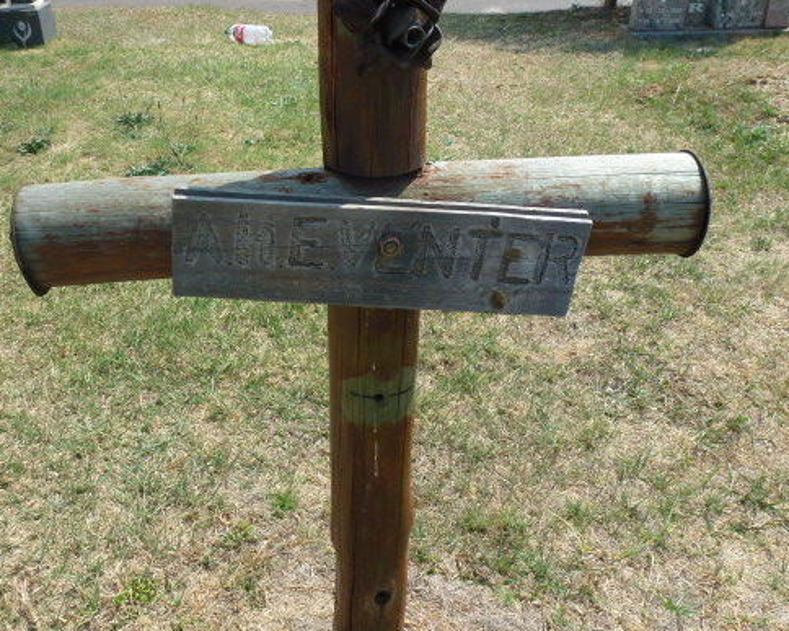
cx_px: 342
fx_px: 724
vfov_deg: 47.1
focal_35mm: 31
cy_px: 295
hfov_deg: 57.0
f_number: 4
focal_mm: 4.3
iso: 100
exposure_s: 1/500
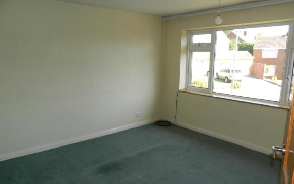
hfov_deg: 68.4
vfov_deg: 46.0
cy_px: 101
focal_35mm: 27
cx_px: 148
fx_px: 216
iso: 80
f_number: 3.1
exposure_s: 1/100
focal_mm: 4.5
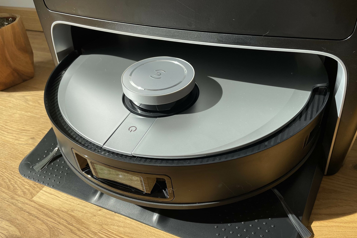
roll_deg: +3.6
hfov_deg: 65.5
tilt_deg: -37.8
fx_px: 278
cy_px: 137
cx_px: 175
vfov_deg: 46.3
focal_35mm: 28
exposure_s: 1/1024
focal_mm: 4.2
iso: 32
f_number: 1.6
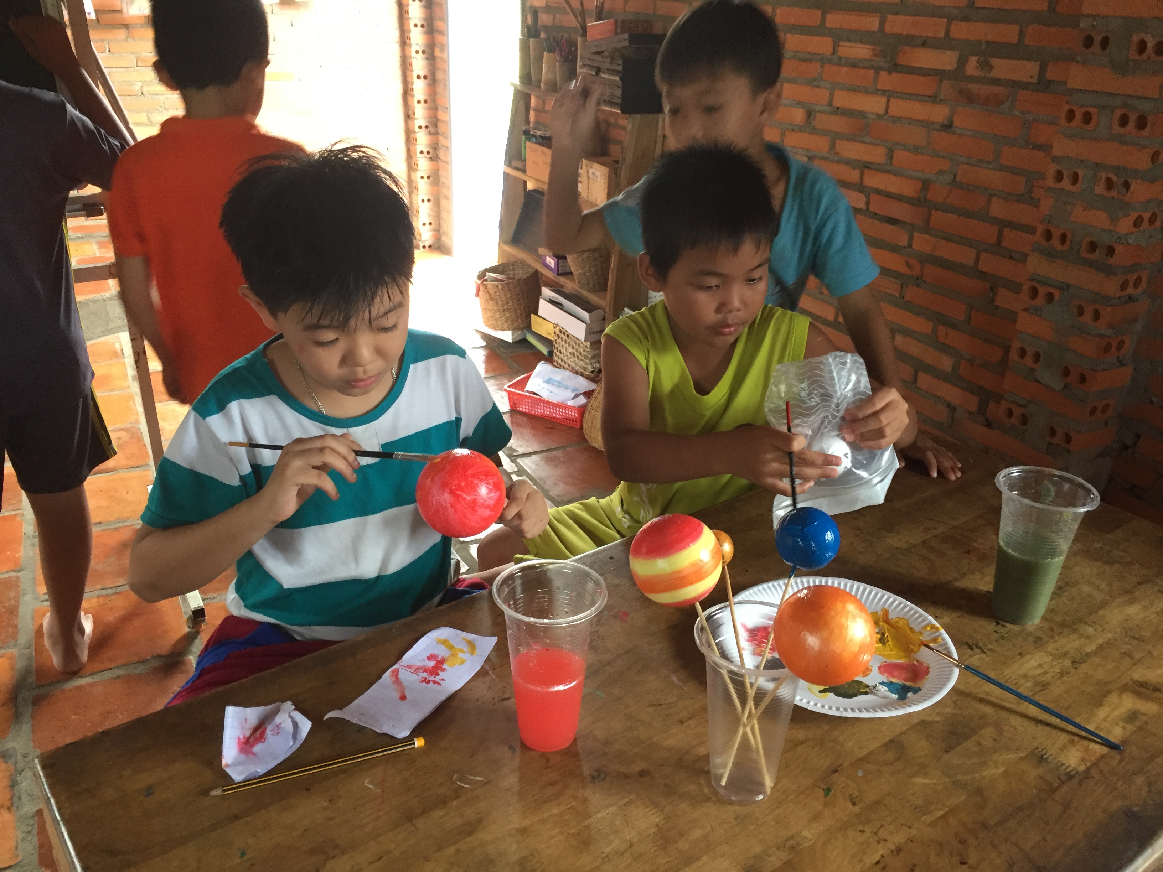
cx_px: 582
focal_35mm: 29
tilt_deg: -25.3
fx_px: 974
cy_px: 436
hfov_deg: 61.7
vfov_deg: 48.2
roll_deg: -2.6
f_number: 2.2
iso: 200
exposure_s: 1/33
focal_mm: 4.15
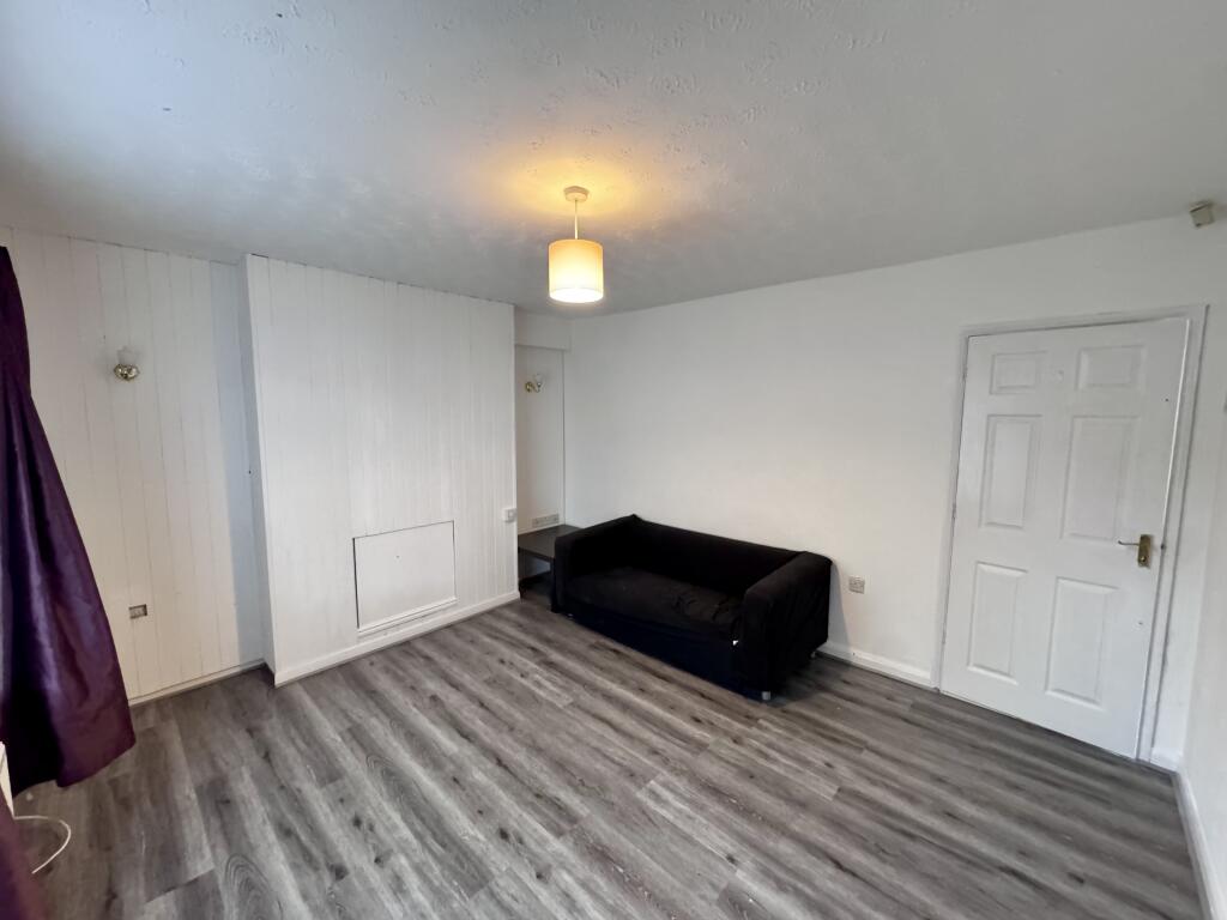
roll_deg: +0.6
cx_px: 614
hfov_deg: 102.1
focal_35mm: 14
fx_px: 496
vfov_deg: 85.7
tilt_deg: -6.1
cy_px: 460
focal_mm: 2.22
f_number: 2.2
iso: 1250
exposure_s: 1/33
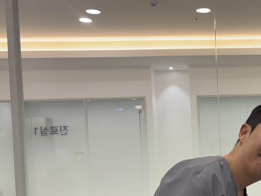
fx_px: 437
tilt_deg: -2.2
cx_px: 265
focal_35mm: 58
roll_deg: +2.1
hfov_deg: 30.7
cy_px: 165
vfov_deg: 24.7
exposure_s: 1/120
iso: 64
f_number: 1.6
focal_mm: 5.96
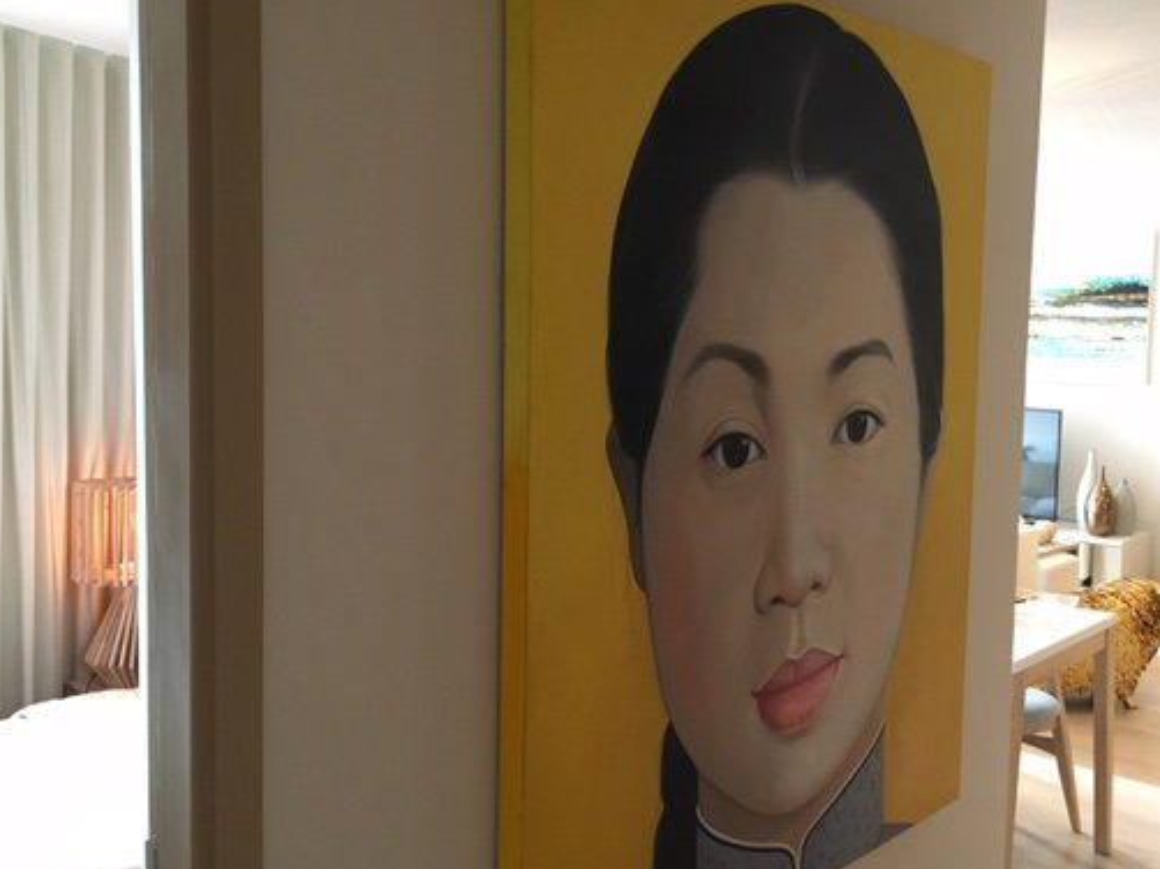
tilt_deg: -5.6
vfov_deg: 38.6
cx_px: 659
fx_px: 1239
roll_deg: -1.5
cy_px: 441
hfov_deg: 50.0
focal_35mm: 37
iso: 200
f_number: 2.2
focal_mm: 4.15
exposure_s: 1/33
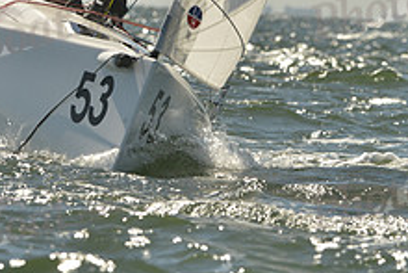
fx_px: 8982
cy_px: -77
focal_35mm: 792
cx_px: 217
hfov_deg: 2.6
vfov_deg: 1.7
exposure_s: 1/1600
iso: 280
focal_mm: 300
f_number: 8
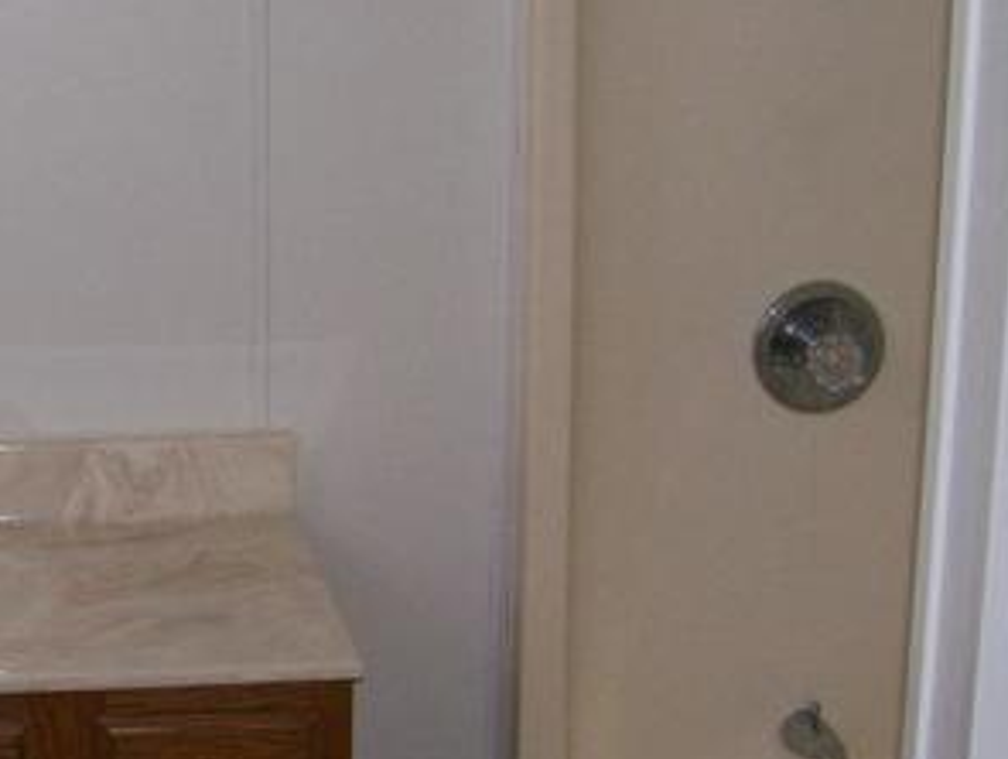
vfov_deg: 18.9
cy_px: 455
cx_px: 50
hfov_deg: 24.1
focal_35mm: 78
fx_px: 2274
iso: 140
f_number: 2.7
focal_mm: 6
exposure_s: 1/64
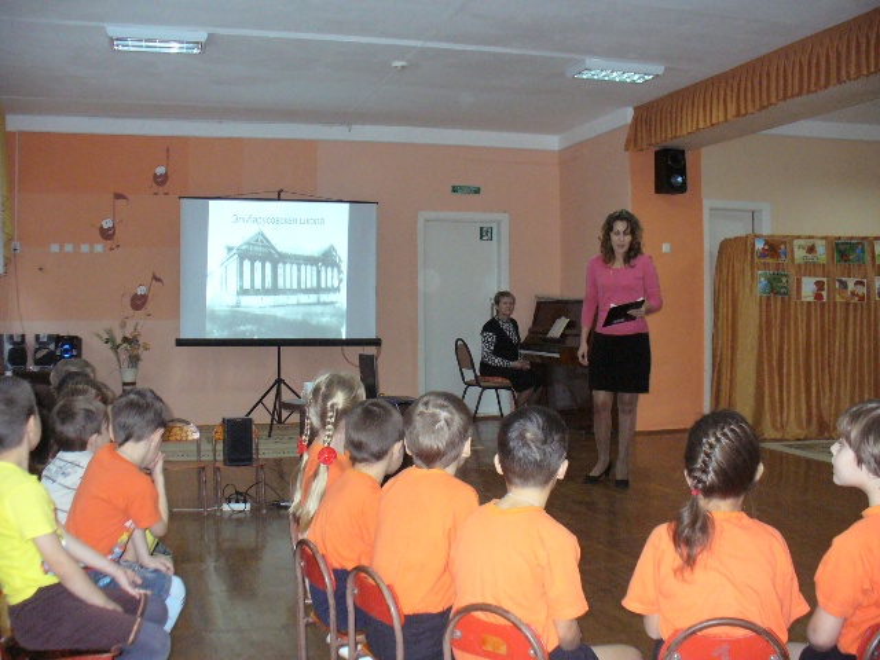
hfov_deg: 50.1
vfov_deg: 38.7
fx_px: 941
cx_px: 440
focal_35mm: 37
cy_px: 330
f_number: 2.8
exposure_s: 1/60
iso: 400
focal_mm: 6.1
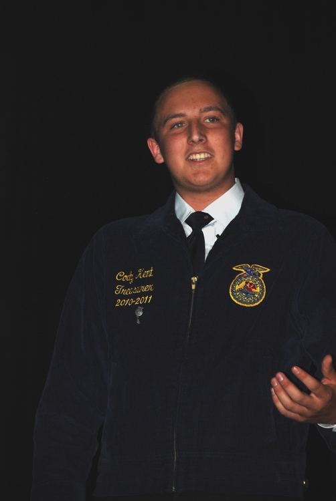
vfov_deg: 10.1
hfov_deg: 6.8
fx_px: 2827
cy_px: 250
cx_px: 168
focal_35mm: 202
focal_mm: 135
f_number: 5.6
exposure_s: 1/60
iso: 220
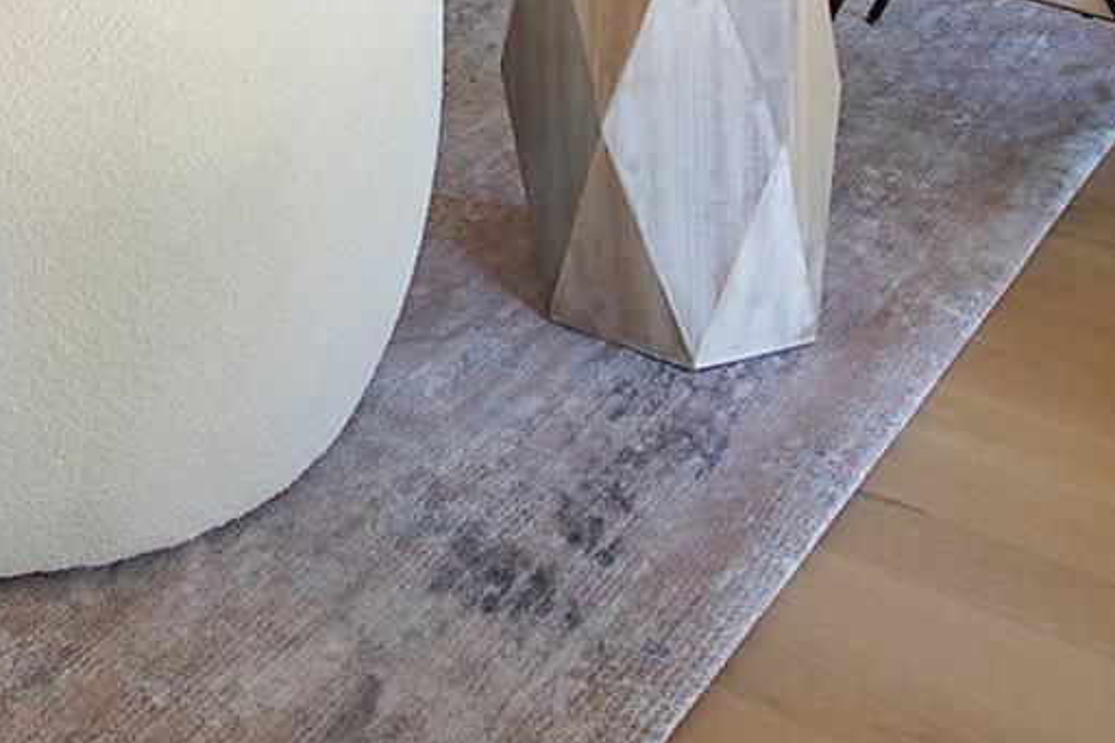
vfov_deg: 17.2
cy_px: -696
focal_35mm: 60
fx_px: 1858
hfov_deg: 31.4
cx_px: 48
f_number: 8
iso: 100
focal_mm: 10
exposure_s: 1/8
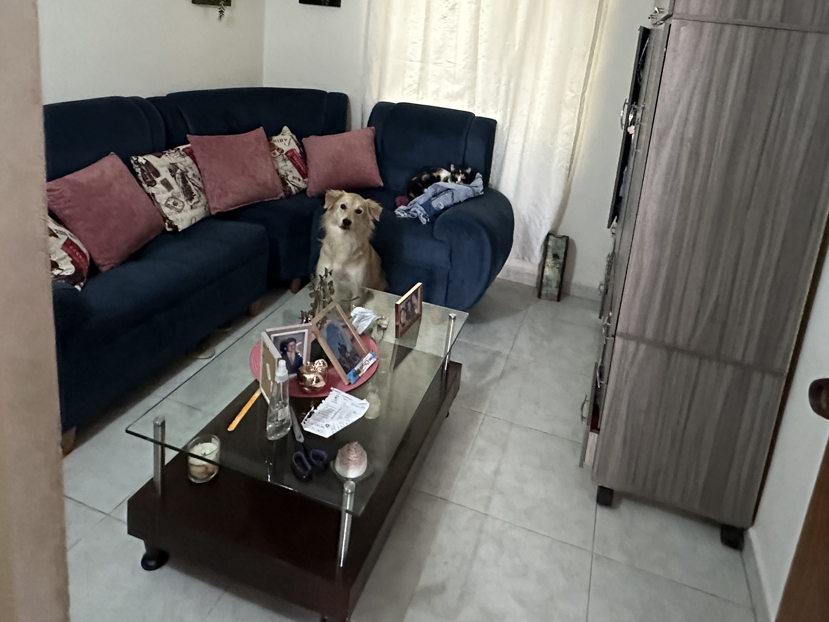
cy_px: 143
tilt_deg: -12.6
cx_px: 454
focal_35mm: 24
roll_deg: -8.9
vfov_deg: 53.8
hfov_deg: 71.4
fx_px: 575
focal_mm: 2.22
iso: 800
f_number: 2.2
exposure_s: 1/60
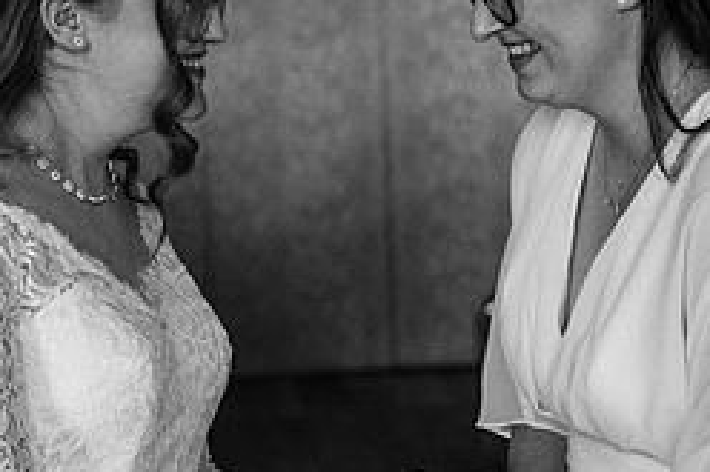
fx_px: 2306
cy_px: 252
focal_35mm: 117
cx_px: 361
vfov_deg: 11.7
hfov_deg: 17.5
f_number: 3.5
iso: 500
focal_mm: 50
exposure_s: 1/200
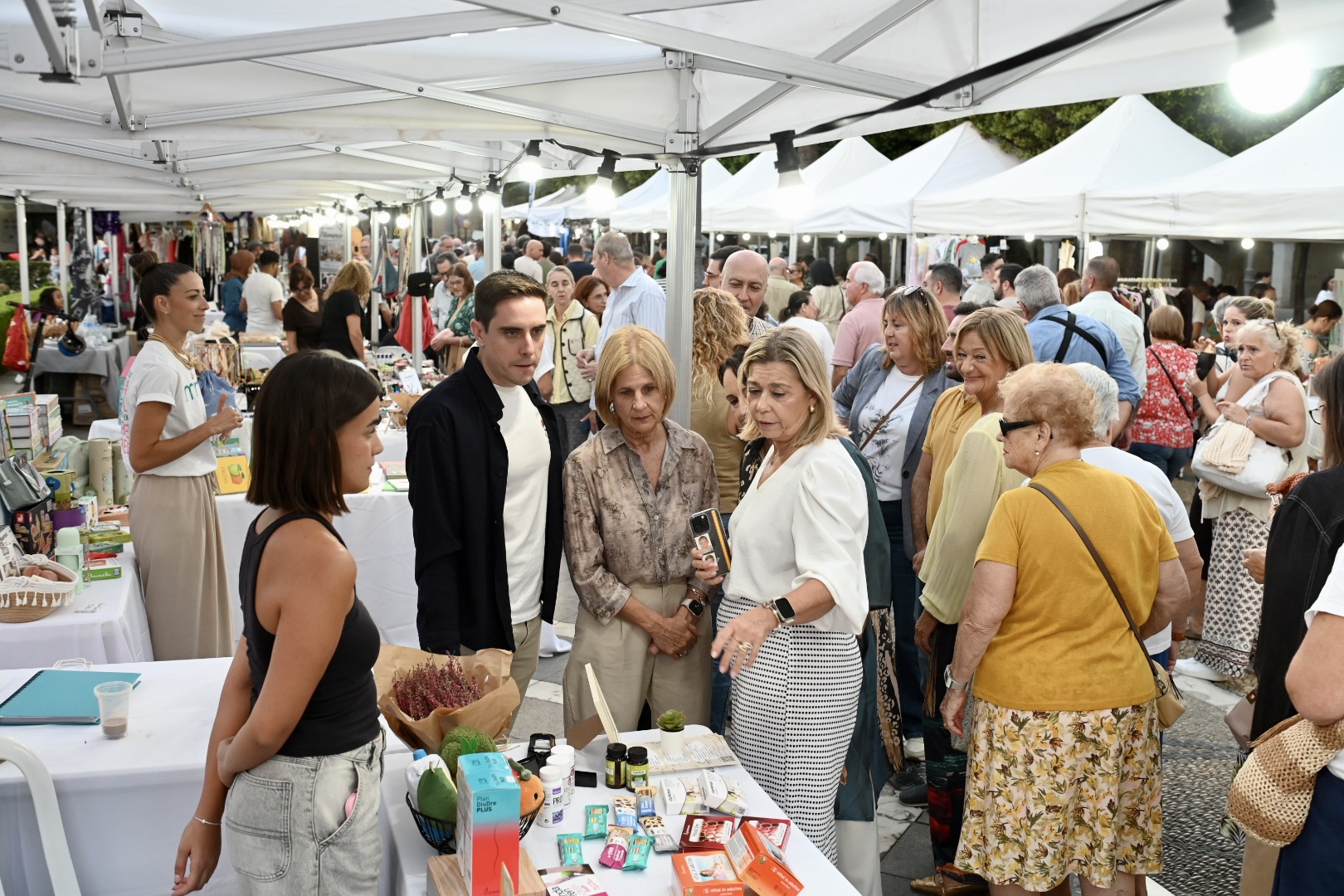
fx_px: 1344
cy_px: 448
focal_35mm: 36
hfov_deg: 53.1
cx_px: 672
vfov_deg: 36.9
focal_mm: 36
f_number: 4.5
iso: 1600
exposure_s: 1/160
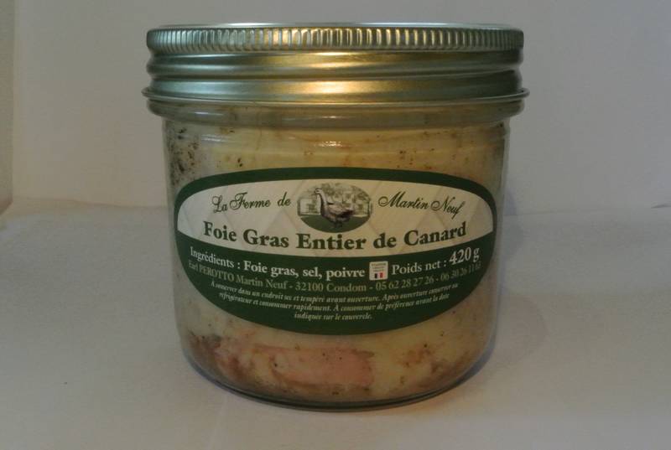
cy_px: 225
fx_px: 822
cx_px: 336
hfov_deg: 44.4
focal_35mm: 44
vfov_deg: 30.7
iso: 3200
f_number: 4.2
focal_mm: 16.3
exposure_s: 1/60
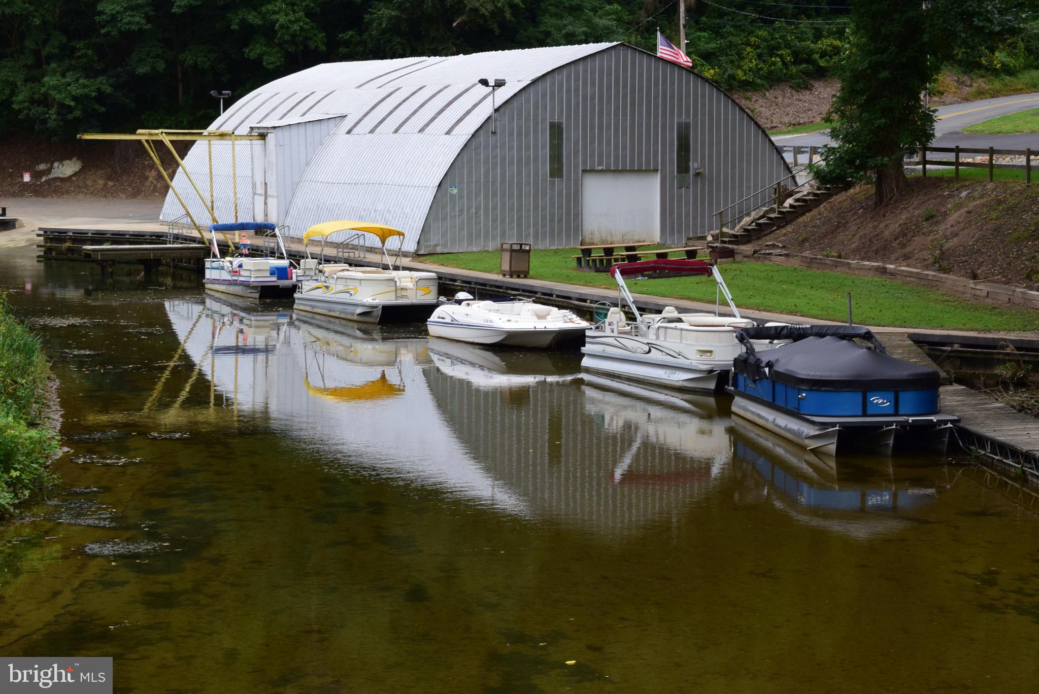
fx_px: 2383
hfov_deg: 24.6
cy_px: 347
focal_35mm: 82
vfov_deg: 16.6
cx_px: 520
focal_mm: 55
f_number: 16
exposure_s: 1/100
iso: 720
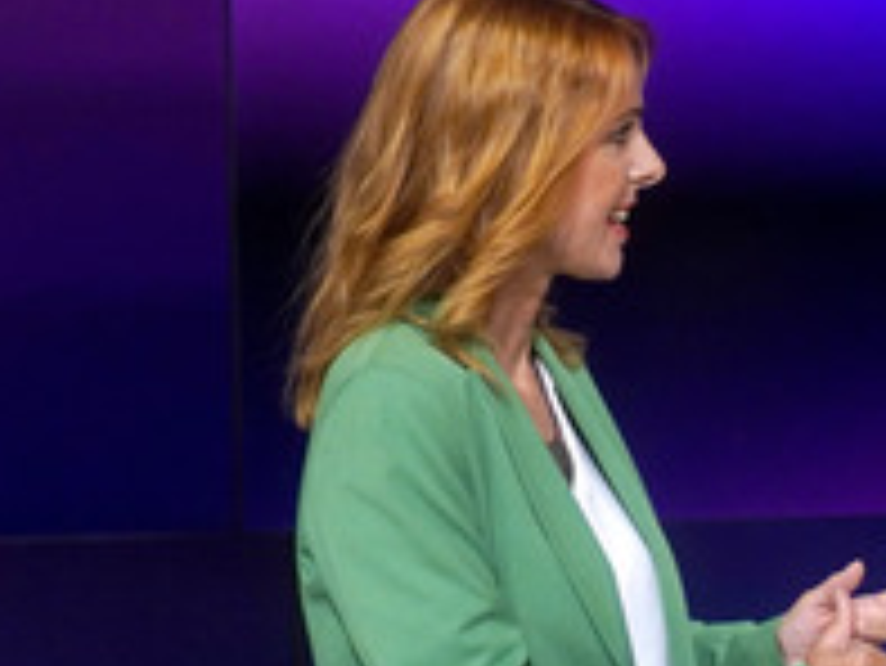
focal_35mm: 99
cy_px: 410
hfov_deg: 19.1
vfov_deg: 14.9
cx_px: 933
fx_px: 2535
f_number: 1.4
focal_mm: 30
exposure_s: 1/1250
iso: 640
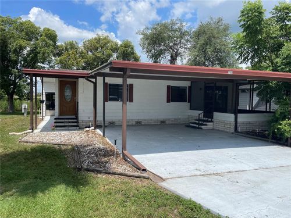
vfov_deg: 53.1
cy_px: 109
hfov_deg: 67.3
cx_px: 146
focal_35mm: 26
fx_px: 219
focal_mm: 4.2
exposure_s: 1/3731
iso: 32
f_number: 1.6
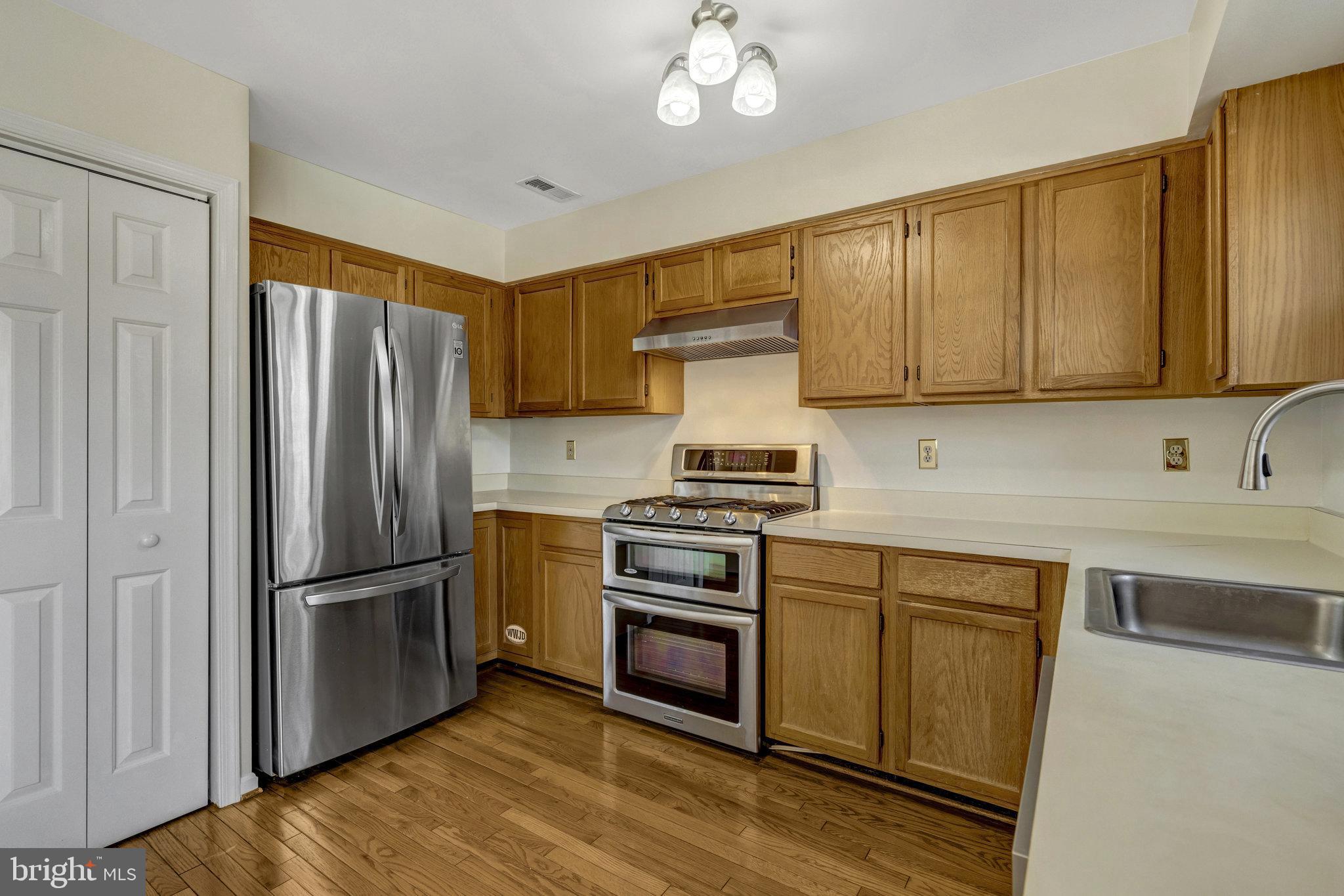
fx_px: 597
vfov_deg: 73.7
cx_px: 672
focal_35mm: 16
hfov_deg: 96.7
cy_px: 448
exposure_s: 1/30
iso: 1250
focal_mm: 16
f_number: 8
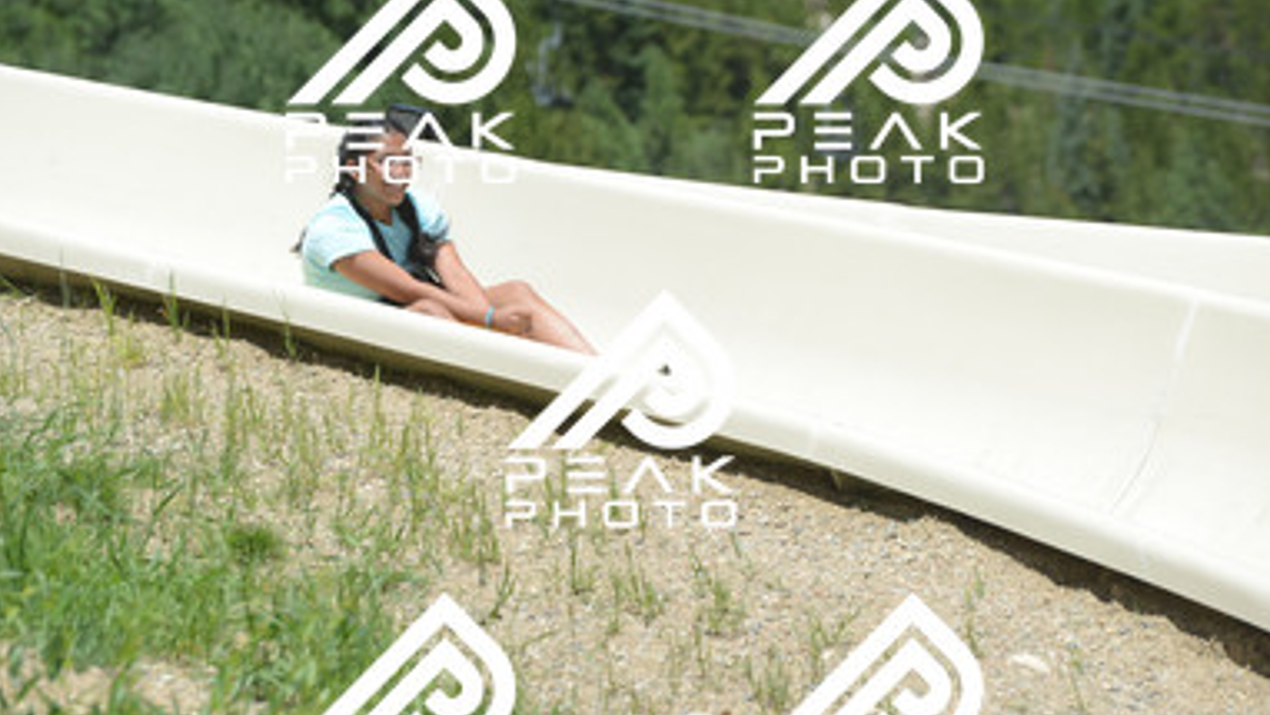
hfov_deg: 10.1
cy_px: 387
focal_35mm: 214
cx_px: 635
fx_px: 7208
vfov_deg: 5.7
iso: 200
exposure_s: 1/640
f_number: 6.3
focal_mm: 195
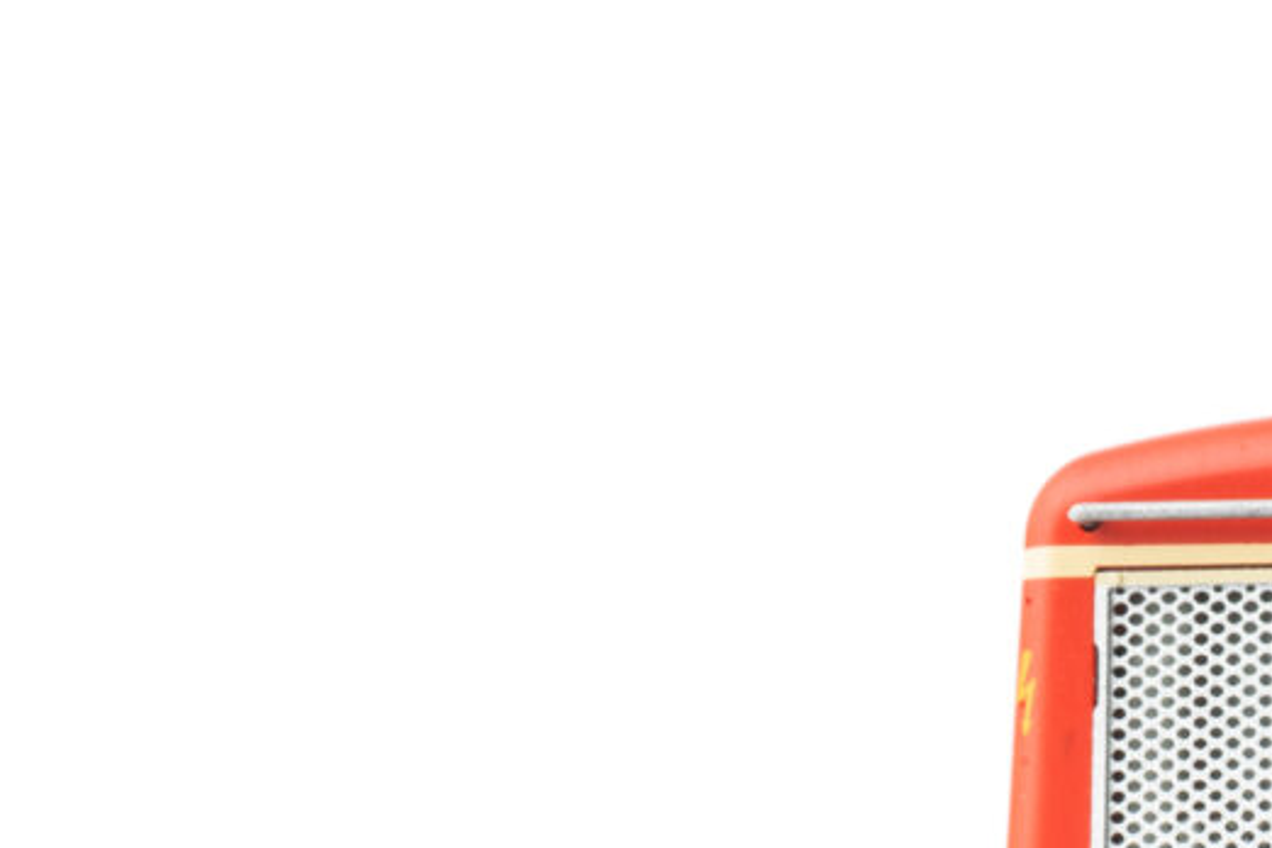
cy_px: 866
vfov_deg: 4.3
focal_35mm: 322
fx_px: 11376
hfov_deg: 6.3
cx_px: 1767
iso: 100
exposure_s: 1/2
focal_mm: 105
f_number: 25
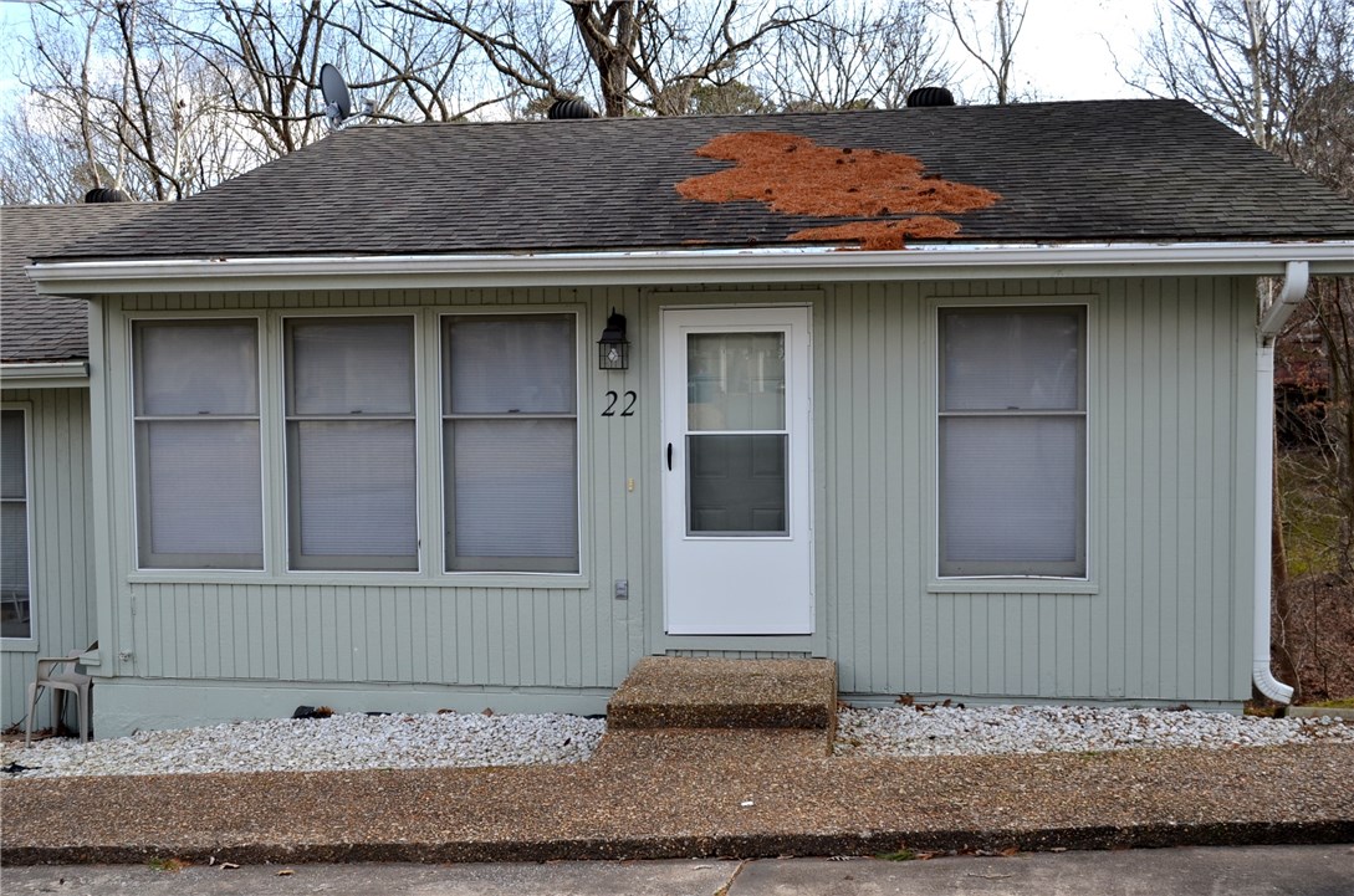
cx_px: 677
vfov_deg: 36.7
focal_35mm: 36
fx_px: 1351
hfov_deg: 53.2
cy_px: 448
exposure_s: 1/250
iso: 200
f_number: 8
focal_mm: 24
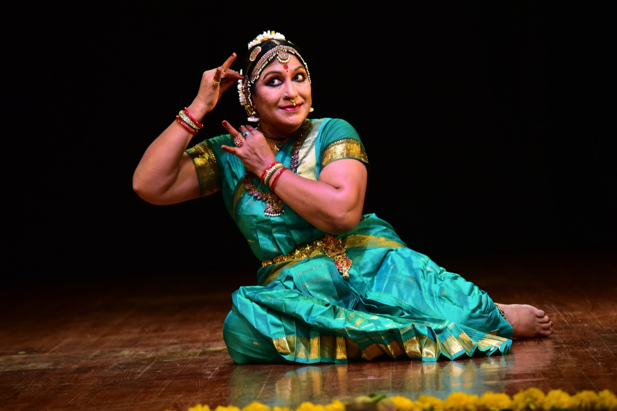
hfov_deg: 9.8
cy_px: 206
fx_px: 3598
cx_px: 308
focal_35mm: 210
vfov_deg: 6.5
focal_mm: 210
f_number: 6.3
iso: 4000
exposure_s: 1/320
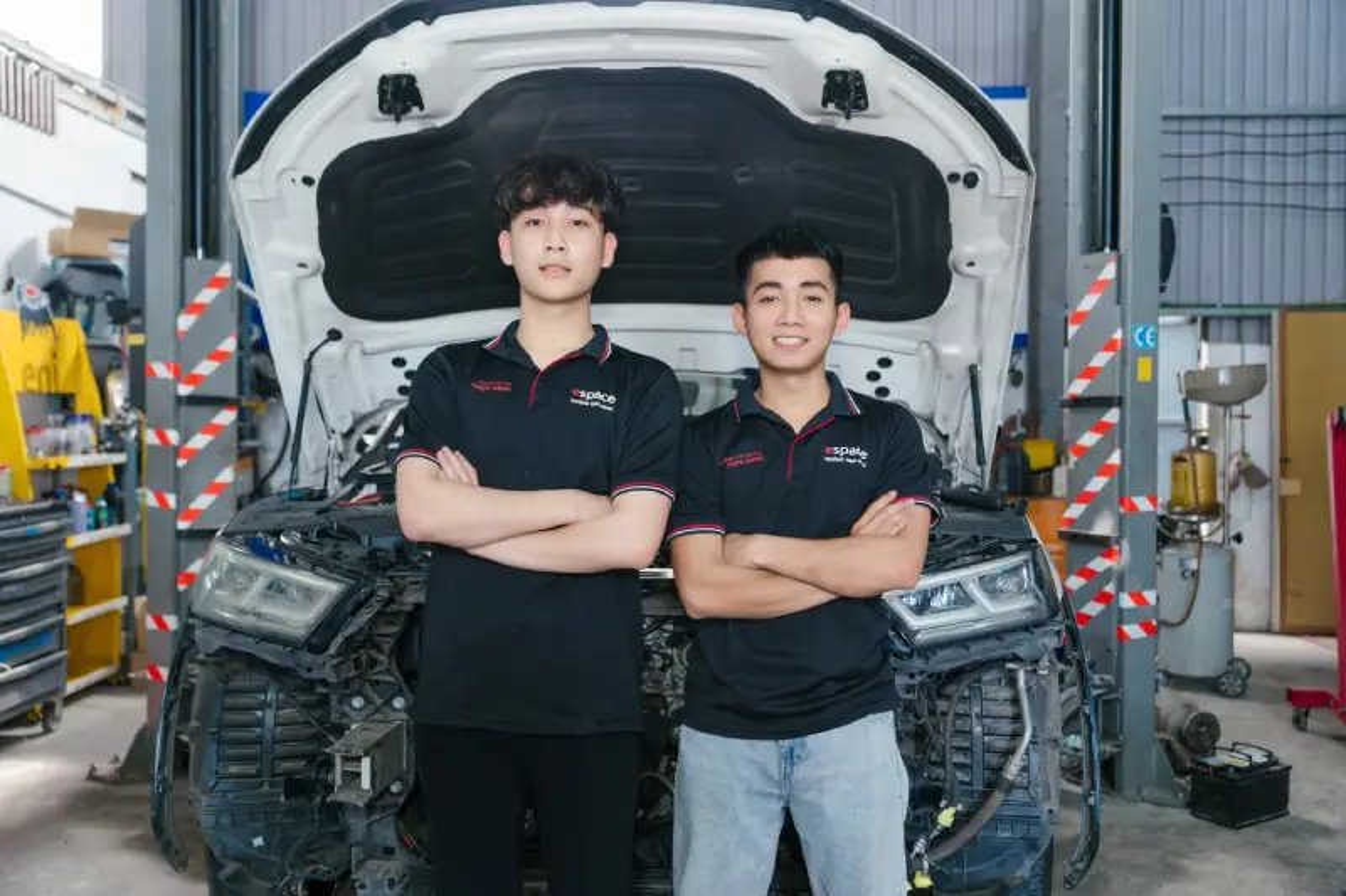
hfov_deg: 58.7
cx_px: 673
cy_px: 448
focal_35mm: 32
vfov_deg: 41.1
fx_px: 1196
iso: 500
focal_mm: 32
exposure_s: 1/160
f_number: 3.2
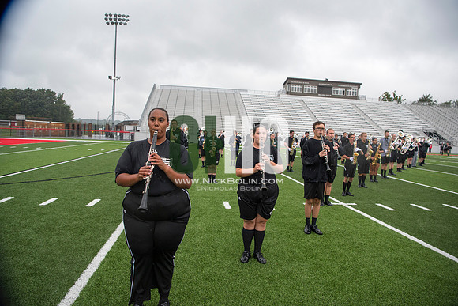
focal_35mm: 24
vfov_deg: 53.2
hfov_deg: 73.7
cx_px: 229
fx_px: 305
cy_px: 153
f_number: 4
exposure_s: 1/800
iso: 400
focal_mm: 24
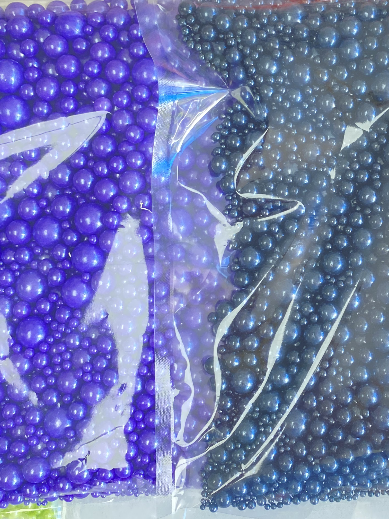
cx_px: 370
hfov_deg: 26.8
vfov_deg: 36.8
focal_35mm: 52
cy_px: 227
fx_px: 779
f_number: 1.8
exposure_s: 1/121
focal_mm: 4.25
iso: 100
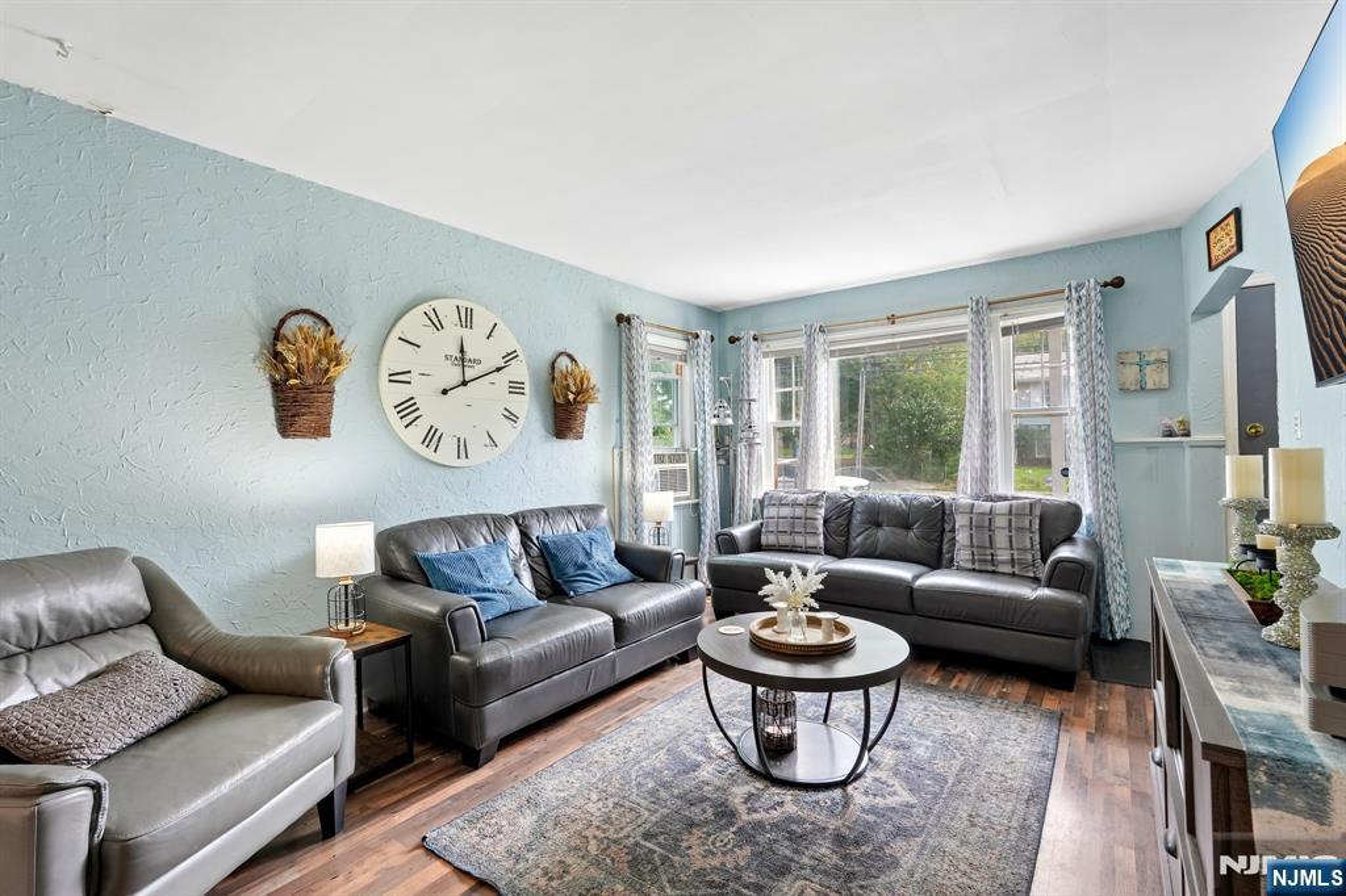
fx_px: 598
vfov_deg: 73.7
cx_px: 673
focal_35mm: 16
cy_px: 448
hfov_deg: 96.8
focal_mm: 16
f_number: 8
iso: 160
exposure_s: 1/30
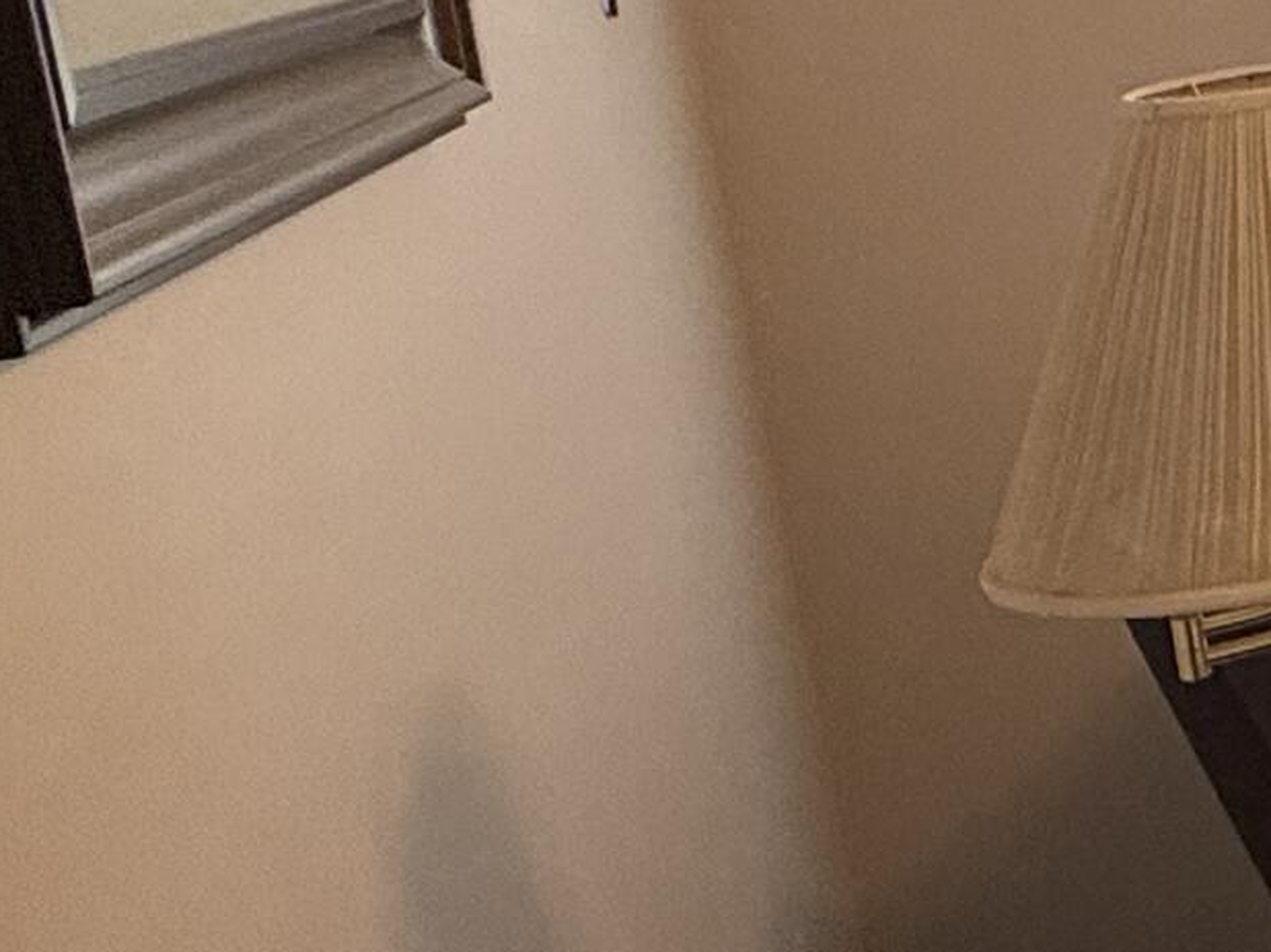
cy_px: 171
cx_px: 2585
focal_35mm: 68
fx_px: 2496
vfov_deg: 21.3
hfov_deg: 18.2
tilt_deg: -8.9
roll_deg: +3.1
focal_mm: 2.22
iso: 125
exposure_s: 1/120
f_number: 2.2
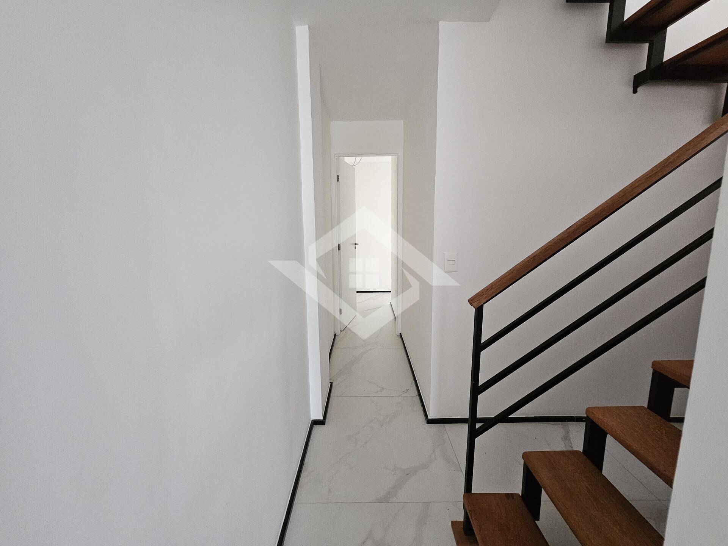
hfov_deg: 106.2
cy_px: 273
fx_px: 273
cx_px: 364
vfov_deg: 89.9
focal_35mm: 13
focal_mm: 2.2
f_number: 2.2
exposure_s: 1/24
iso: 800
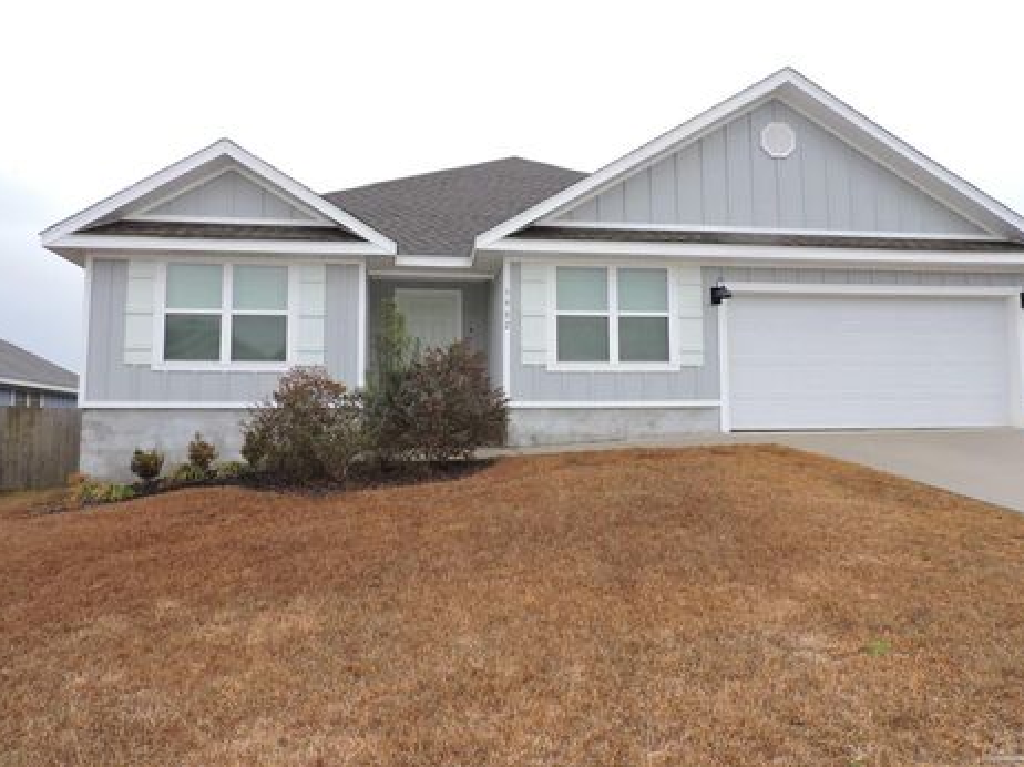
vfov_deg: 53.0
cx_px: 510
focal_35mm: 26
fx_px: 769
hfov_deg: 67.3
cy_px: 362
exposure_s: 1/400
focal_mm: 4.3
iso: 250
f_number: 3
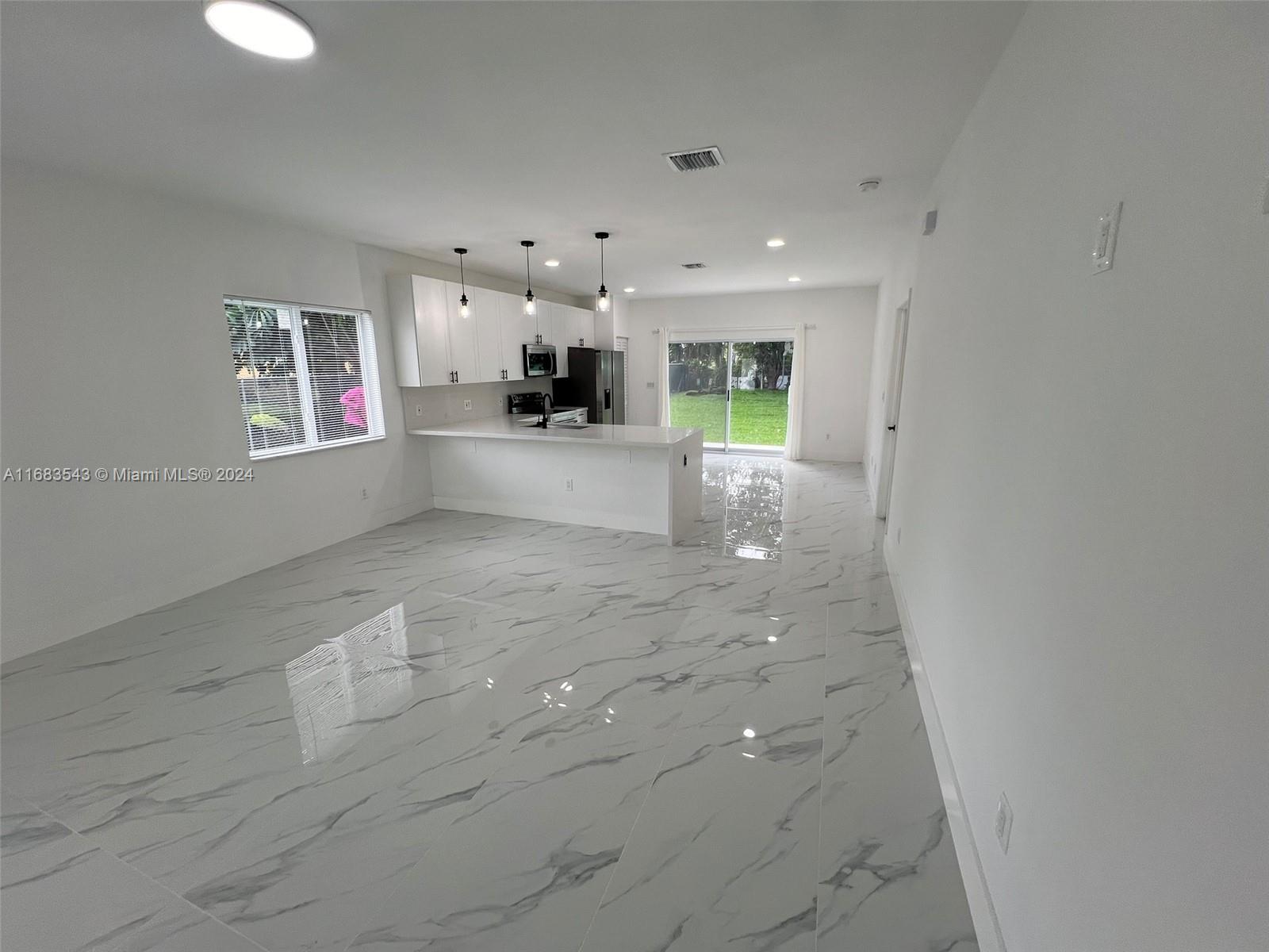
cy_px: 476
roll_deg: +3.0
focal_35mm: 13
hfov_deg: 106.2
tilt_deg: -14.6
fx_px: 477
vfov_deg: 89.9
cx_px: 634
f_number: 1.8
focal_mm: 1.57
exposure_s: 1/120
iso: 40
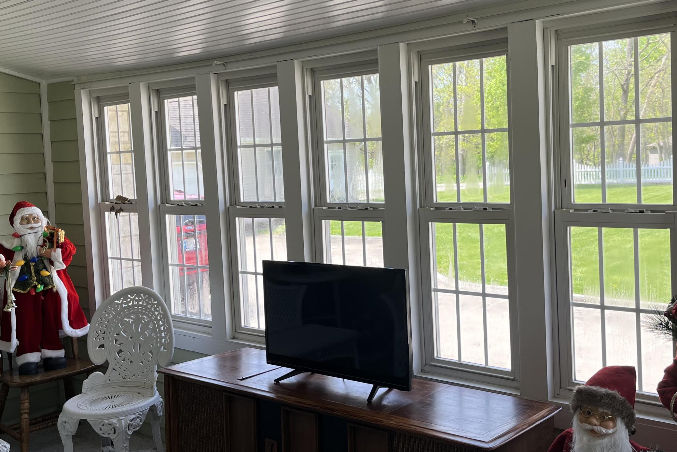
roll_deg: +2.4
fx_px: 733
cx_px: 400
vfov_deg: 34.2
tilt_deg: -3.6
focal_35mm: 39
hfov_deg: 49.3
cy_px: 195
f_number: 1.6
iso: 50
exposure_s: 1/363
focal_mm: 5.1
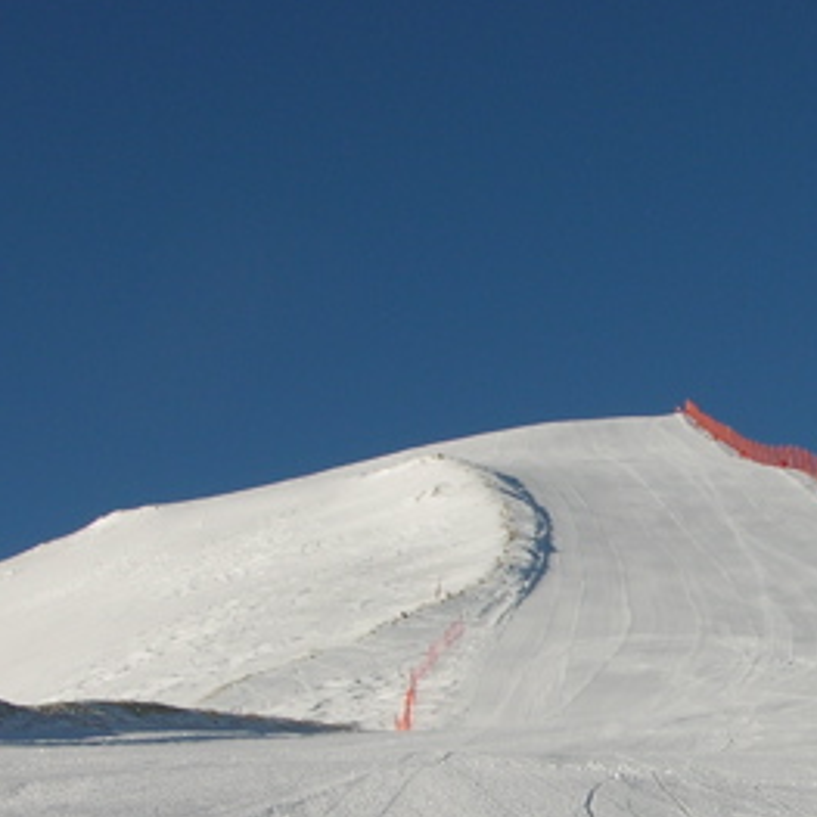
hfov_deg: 18.1
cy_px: 568
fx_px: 2510
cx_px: 792
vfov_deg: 18.4
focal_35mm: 94
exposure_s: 1/280
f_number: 8
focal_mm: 8.9
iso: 50
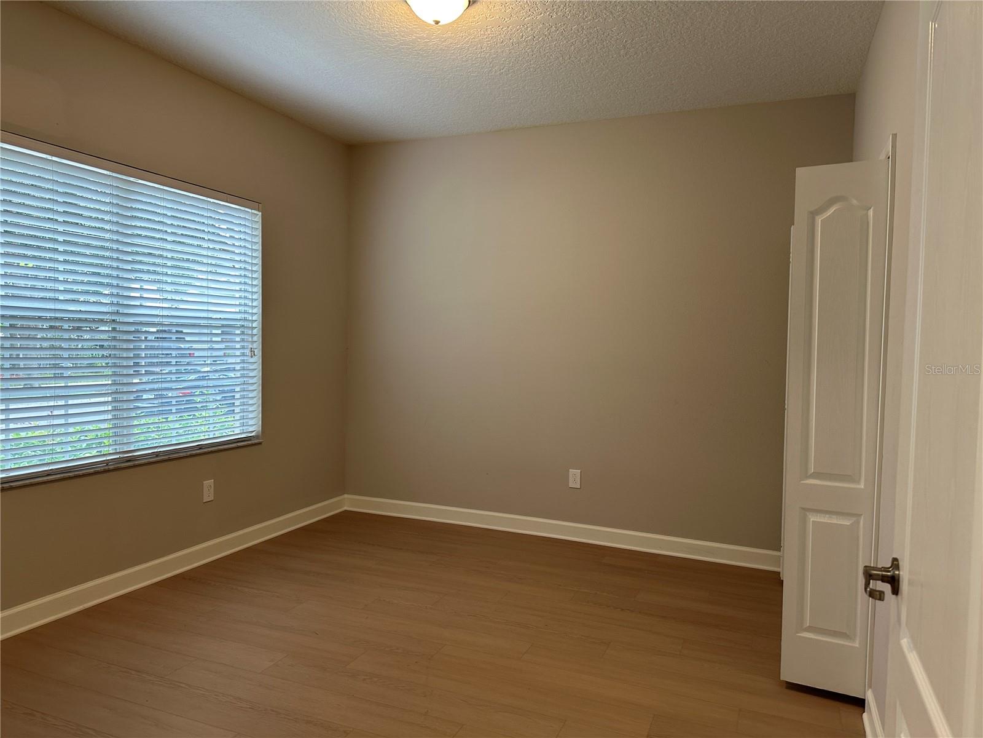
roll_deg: -1.7
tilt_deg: -2.6
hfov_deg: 71.6
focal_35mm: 24
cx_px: 492
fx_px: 682
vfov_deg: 56.8
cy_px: 369
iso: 125
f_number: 1.78
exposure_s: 1/60
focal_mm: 6.86
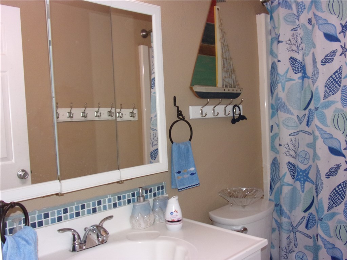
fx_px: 331
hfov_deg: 55.4
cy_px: 130
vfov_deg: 42.9
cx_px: 174
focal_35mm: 33
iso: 200
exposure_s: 1/34
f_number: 3.7
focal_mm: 5.9
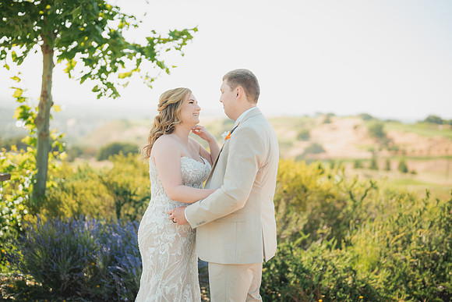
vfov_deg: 27.0
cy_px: 151
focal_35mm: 50
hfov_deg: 39.6
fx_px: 628
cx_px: 226
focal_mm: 50
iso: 50
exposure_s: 1/1250
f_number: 1.4
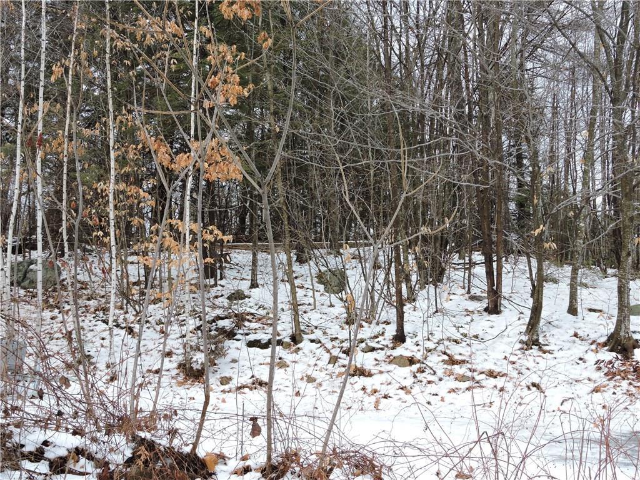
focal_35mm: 40
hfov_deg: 46.8
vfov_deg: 36.0
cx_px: 320
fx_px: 740
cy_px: 240
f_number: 3.8
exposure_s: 1/400
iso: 100
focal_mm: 7.2
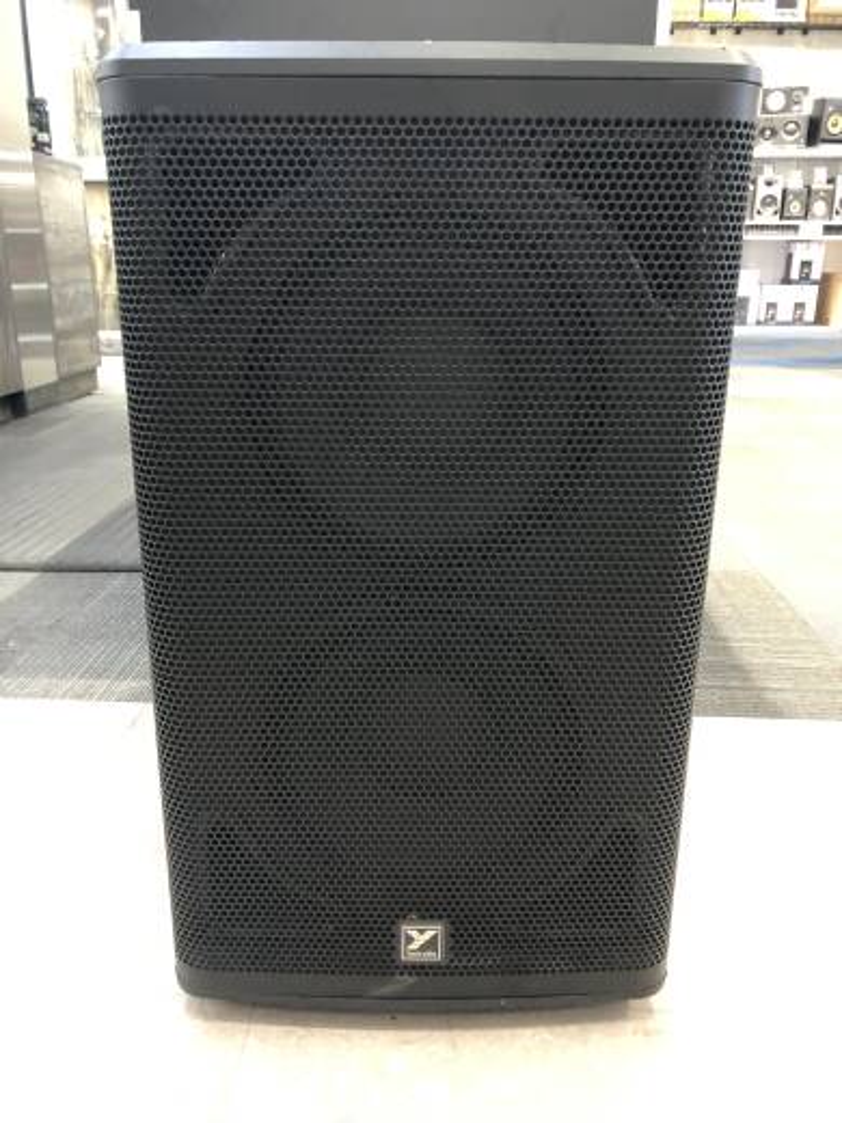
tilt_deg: -16.9
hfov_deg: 49.7
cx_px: 421
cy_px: 562
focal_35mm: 28
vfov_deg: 63.4
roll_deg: +0.9
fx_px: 908
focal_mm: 4
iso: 100
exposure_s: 1/9
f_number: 1.8
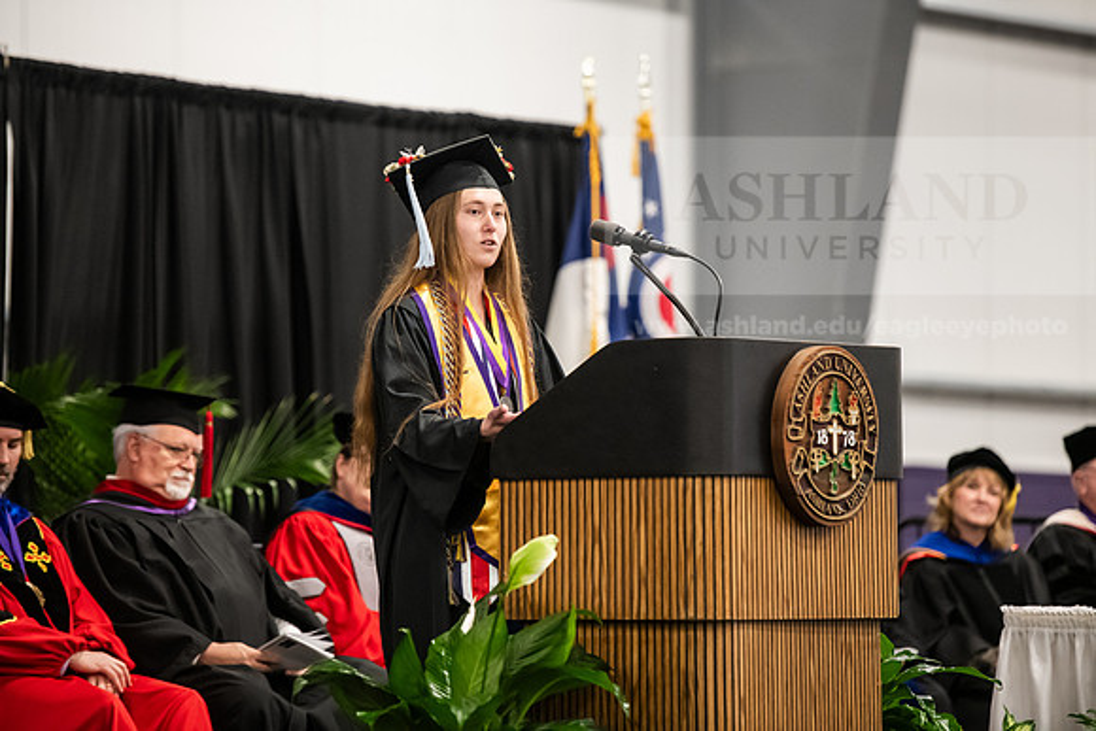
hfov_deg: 11.1
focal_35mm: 185
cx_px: 548
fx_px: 5633
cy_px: 366
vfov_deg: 7.4
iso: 4000
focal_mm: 185
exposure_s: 1/200
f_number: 3.2
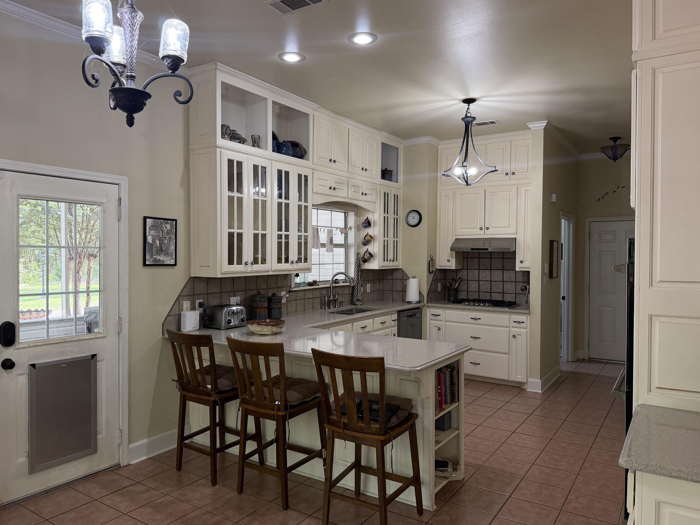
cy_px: 261
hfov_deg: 69.4
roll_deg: +0.0
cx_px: 336
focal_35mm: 25
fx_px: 506
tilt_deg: -1.0
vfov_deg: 54.9
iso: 200
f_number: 1.78
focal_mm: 6.76
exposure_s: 1/143
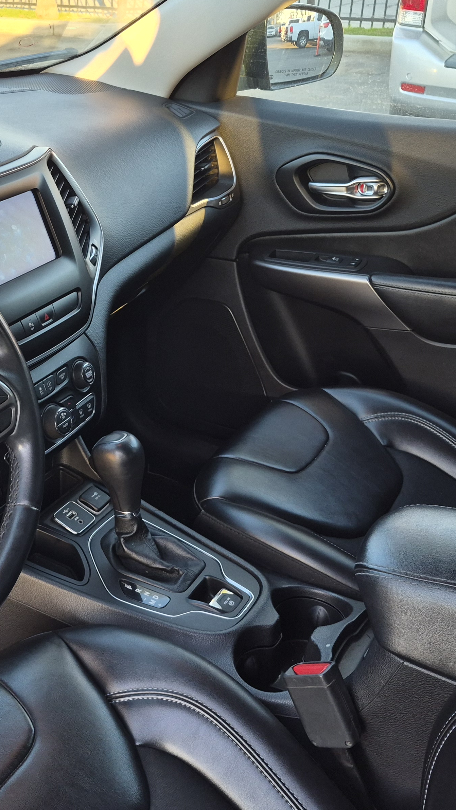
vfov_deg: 48.3
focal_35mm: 42
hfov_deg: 27.6
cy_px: 374
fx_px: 903
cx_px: 74
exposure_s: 1/180
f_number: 1.8
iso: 100
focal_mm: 5.4
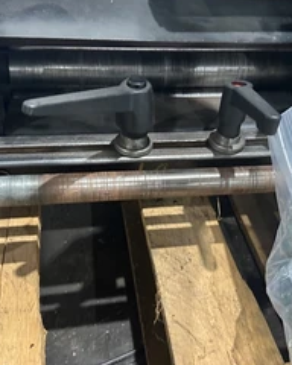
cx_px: 170
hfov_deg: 38.1
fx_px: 421
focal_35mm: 39
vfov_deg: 46.8
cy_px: 172
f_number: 1.78
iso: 640
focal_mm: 6.86
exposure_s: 1/60
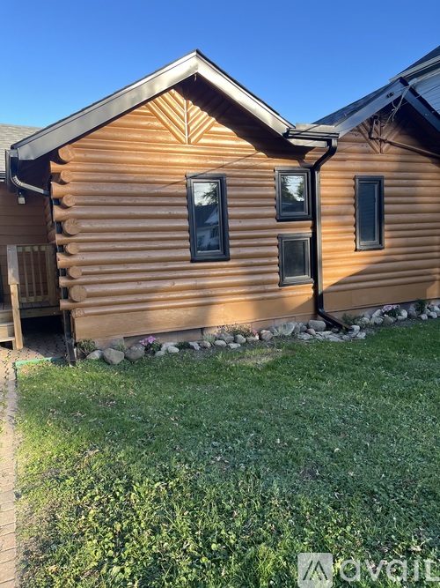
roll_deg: +2.8
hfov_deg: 53.0
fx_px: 441
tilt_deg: -6.4
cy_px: 294
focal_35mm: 26
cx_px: 220
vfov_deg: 67.3
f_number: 1.6
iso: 50
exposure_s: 1/303
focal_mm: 5.1
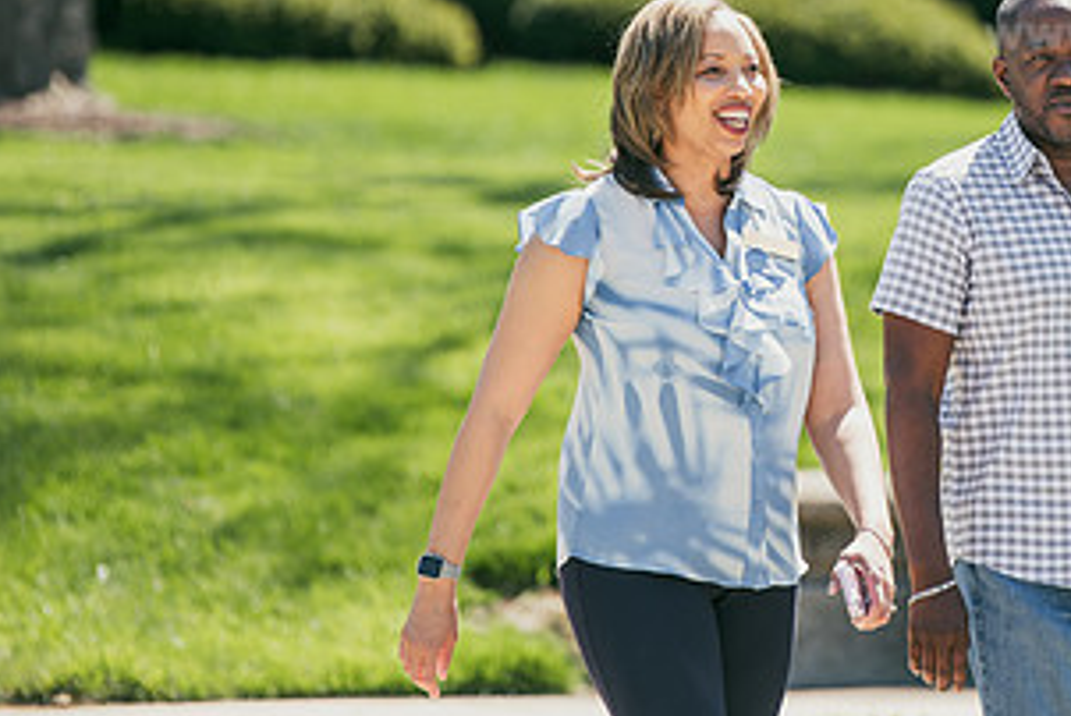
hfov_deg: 5.5
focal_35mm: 374
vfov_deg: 3.7
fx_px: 11137
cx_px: 823
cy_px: 108
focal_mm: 195
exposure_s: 1/400
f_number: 3.5
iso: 125
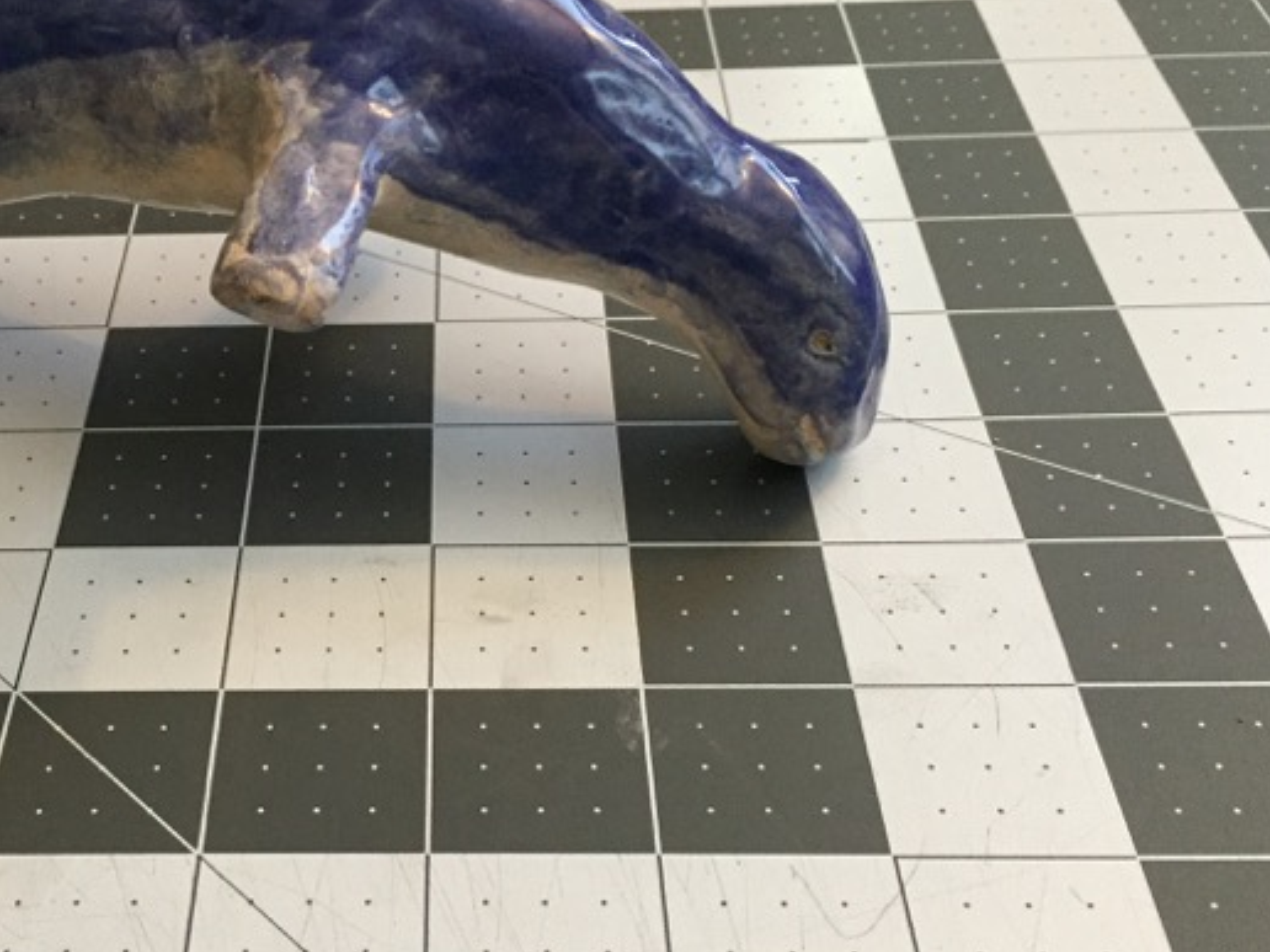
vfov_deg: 32.1
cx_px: 391
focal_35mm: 45
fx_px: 1651
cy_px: 573
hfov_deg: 41.4
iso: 250
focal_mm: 4.15
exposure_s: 1/30
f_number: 2.2
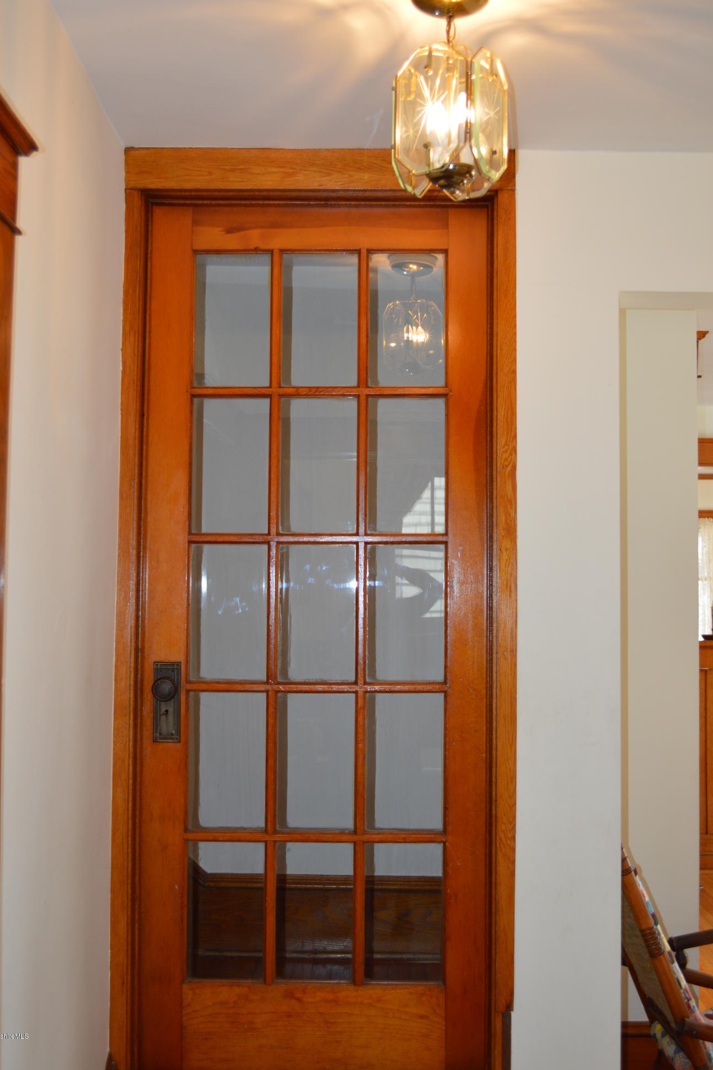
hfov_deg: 35.9
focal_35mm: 37
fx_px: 1099
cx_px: 349
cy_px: 521
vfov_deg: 51.9
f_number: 4
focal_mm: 24
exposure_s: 1/60
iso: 400
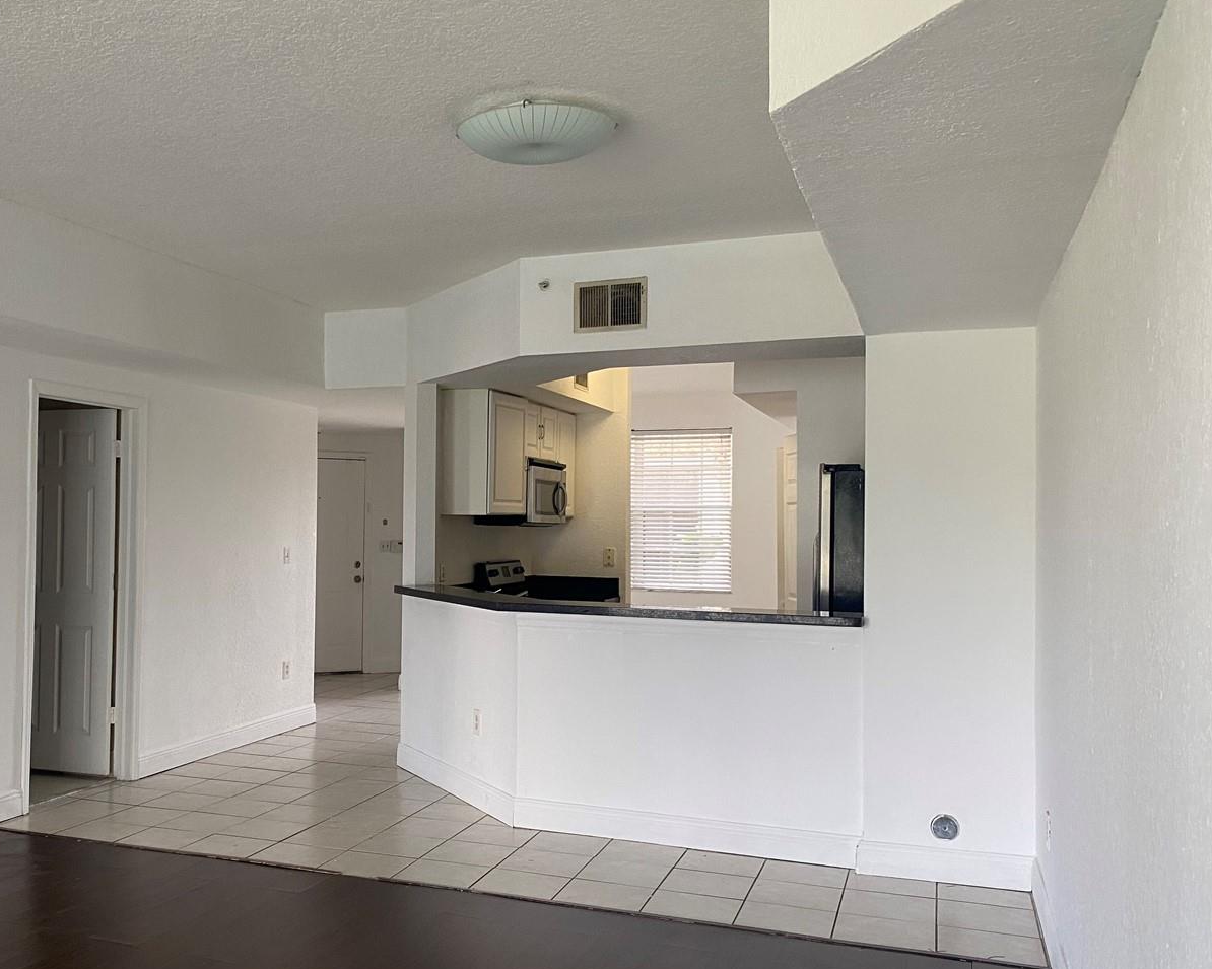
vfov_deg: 43.3
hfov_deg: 51.9
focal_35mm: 34
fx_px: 1219
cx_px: 406
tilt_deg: +0.5
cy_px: 504
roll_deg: -1.0
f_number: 1.8
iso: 125
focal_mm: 4.25
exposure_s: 1/60
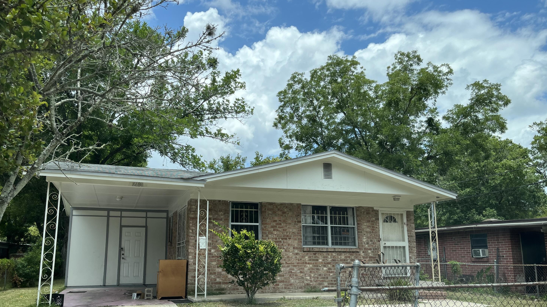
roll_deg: +0.1
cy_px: 188
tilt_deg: +9.2
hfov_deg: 66.1
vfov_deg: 40.0
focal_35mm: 29
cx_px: 269
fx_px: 421
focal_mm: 5.1
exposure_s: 1/2755
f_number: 1.6
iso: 50
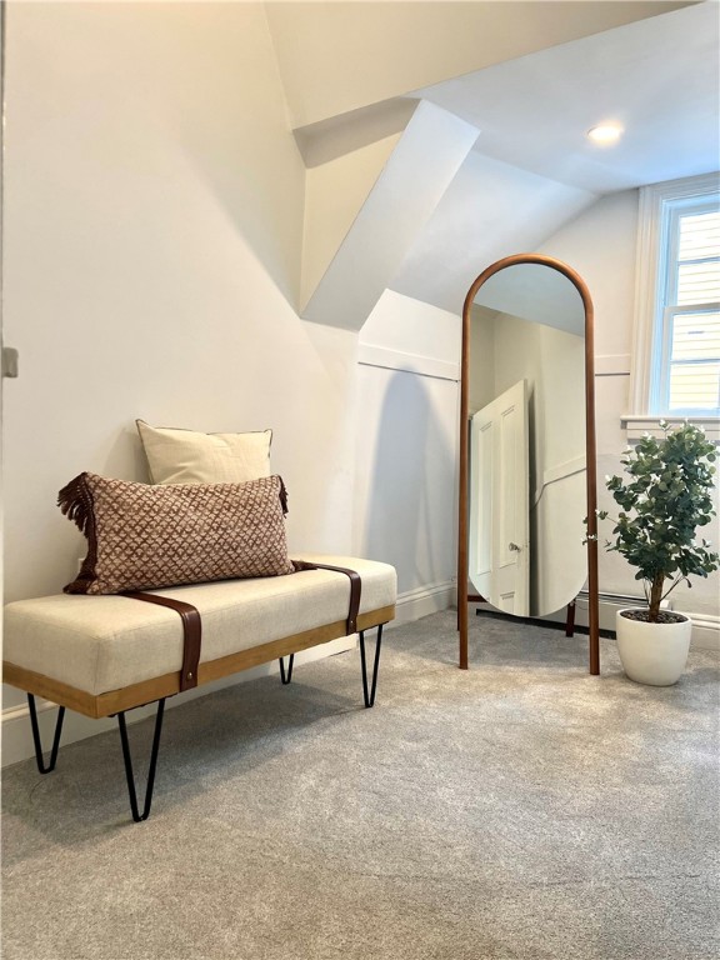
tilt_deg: -2.4
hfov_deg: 53.1
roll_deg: -1.7
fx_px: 721
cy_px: 480
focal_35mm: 26
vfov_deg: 67.3
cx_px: 360
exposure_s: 1/120
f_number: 1.5
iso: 100
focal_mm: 5.7
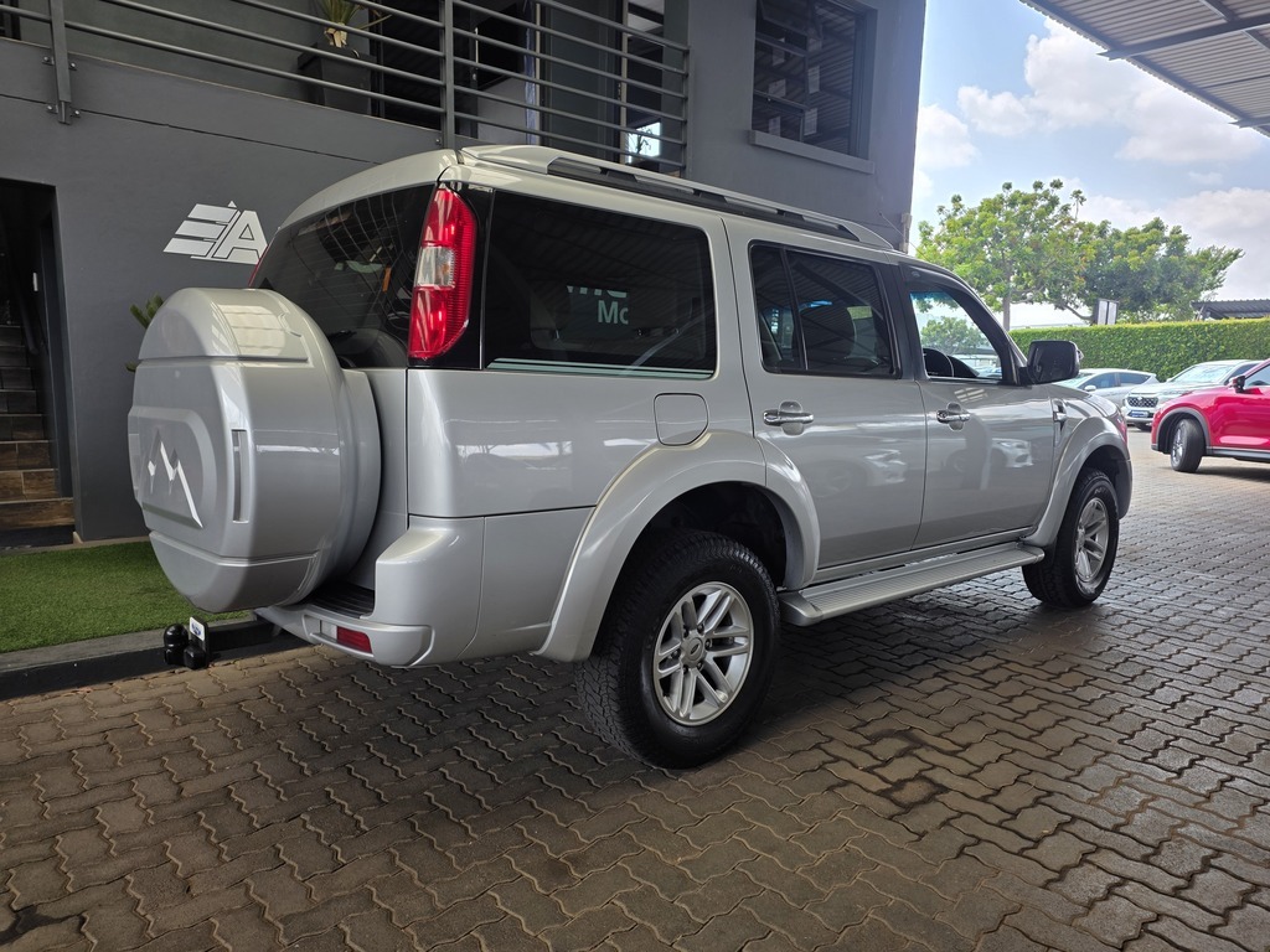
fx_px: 844
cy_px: 476
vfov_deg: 58.9
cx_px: 635
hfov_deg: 73.9
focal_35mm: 23
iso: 40
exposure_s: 1/359
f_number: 1.7
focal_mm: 6.25
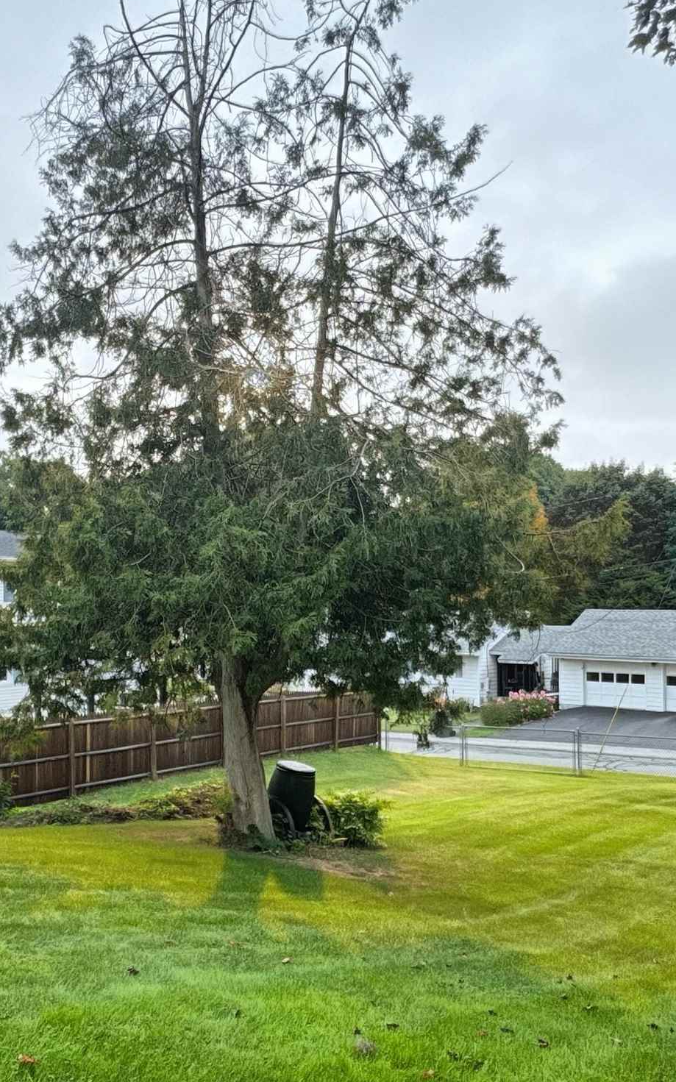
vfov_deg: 61.1
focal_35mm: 31
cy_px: 600
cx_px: 188
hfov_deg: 39.7
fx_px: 914
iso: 50
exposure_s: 1/899
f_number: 2.2
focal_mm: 2.22
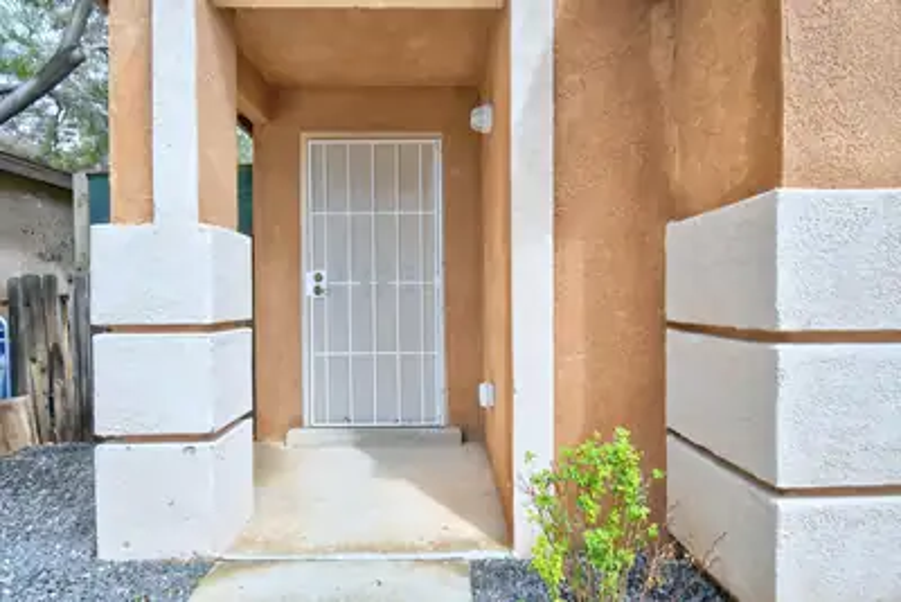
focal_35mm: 21
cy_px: 301
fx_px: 526
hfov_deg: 81.2
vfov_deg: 59.5
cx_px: 450
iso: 100
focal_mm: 14
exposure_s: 1/800
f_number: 5
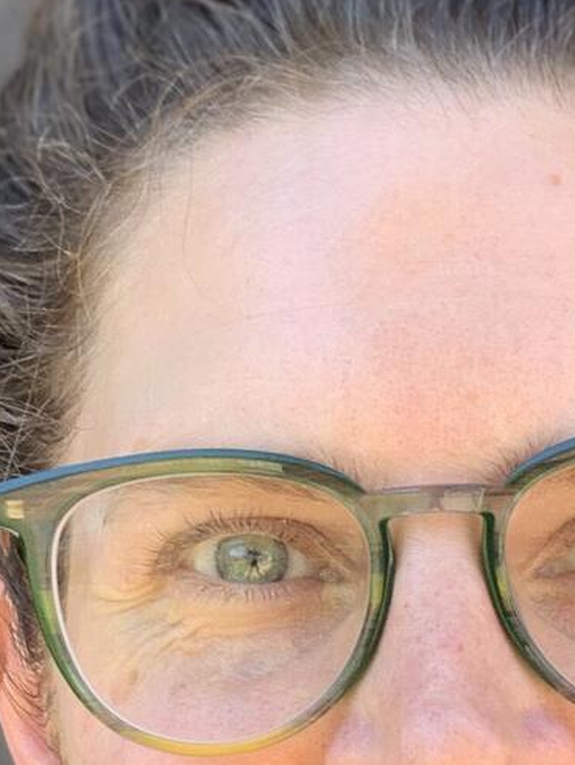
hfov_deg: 12.8
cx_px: 313
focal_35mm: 116
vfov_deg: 16.5
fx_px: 2566
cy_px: 798
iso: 20
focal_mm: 2.87
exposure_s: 1/122
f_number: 2.2
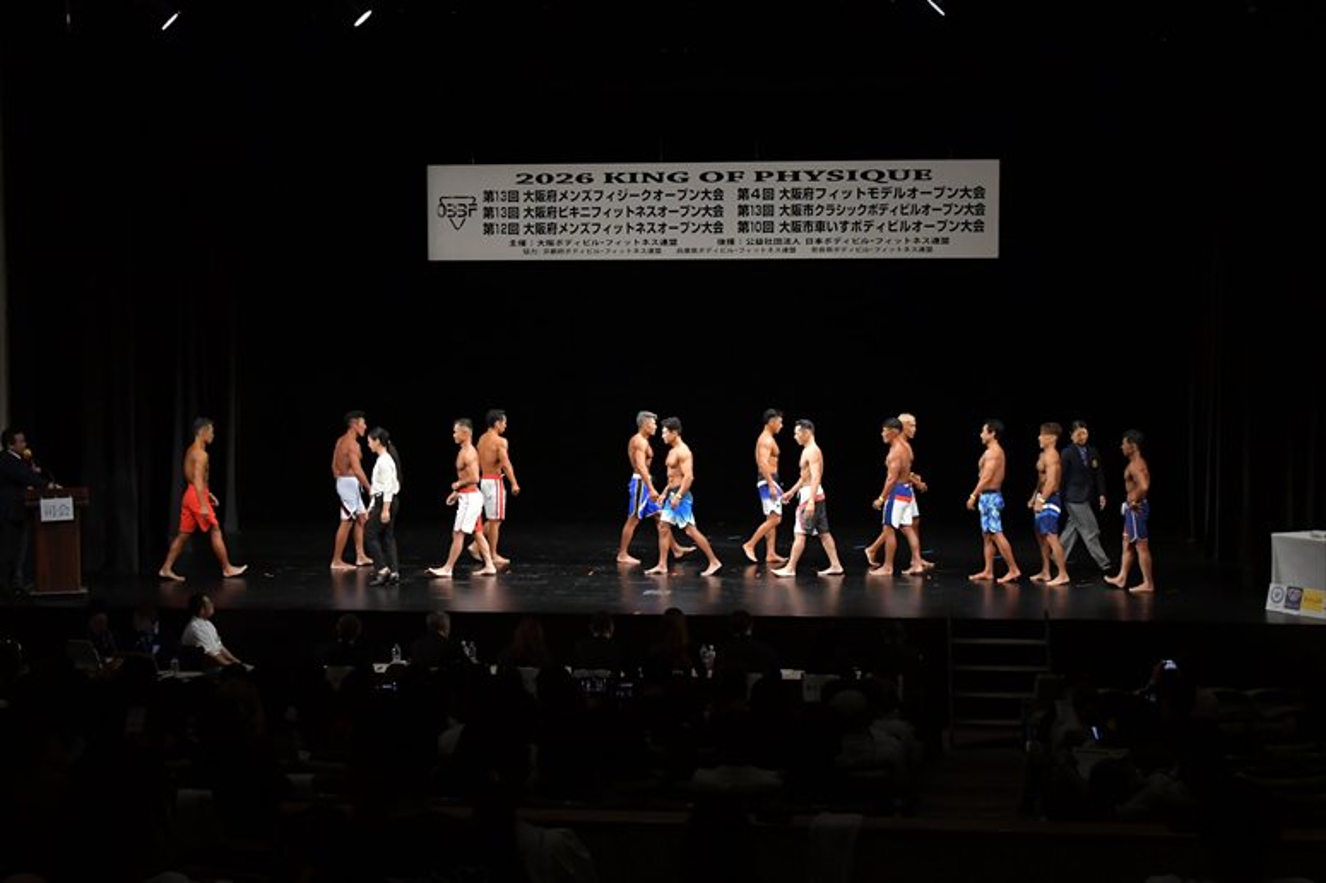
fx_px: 2099
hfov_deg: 35.1
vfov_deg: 23.8
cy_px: 442
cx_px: 663
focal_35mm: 57
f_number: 5.6
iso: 3200
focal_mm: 38
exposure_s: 1/400
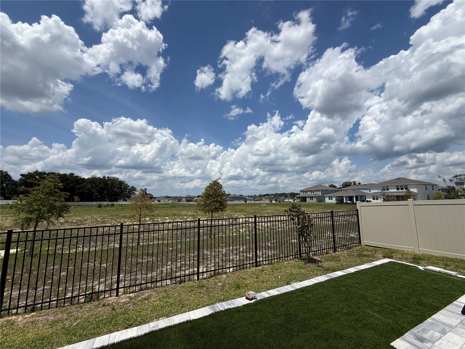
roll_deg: +0.5
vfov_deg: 85.7
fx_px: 188
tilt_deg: +7.4
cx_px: 232
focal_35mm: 14
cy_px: 174
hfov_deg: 102.1
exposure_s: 1/6173
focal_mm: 2.22
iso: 50
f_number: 2.2
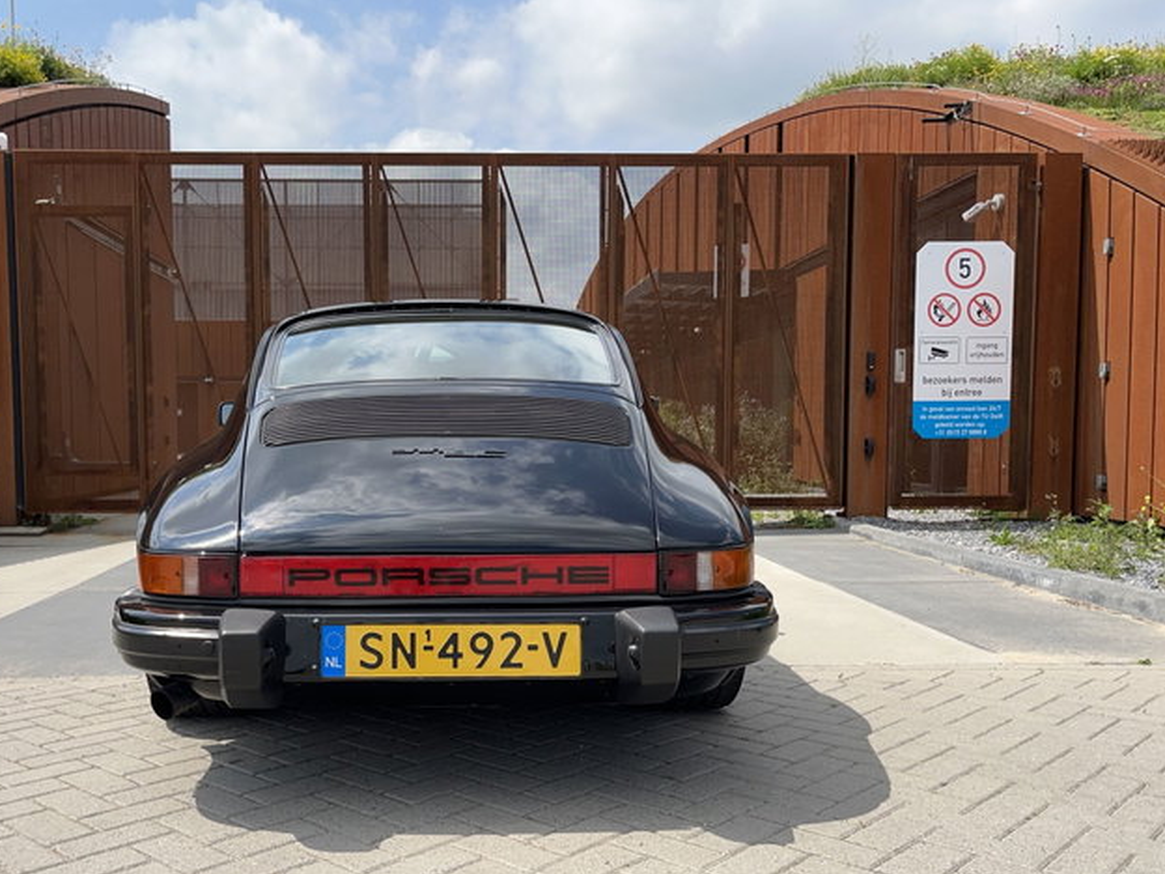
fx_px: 1077
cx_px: 480
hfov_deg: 56.5
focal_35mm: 32
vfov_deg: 44.0
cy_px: 506
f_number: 1.6
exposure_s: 1/3215
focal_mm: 5.1
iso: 50
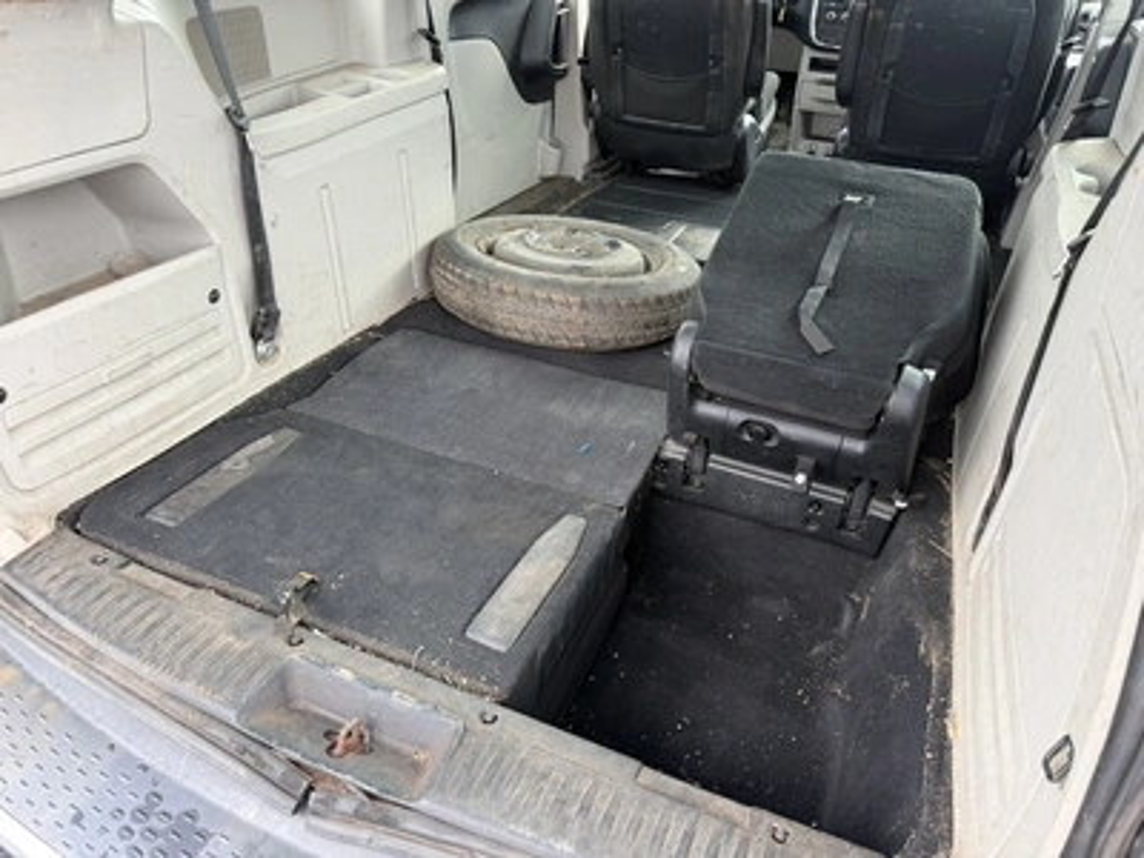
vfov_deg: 56.8
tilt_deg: -33.6
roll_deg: -2.2
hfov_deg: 71.6
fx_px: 793
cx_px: 572
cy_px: 429
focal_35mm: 24
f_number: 1.78
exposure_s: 1/121
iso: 125
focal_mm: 6.76
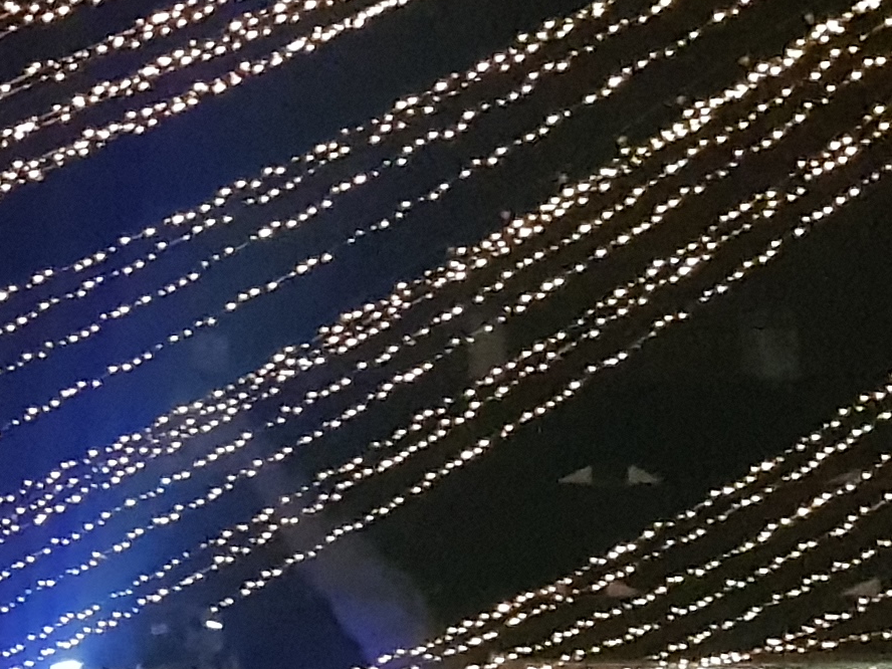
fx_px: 3041
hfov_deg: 13.6
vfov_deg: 12.0
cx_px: -1035
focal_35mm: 118
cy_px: 1012
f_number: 1.7
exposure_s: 1/50
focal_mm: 4.2
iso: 800
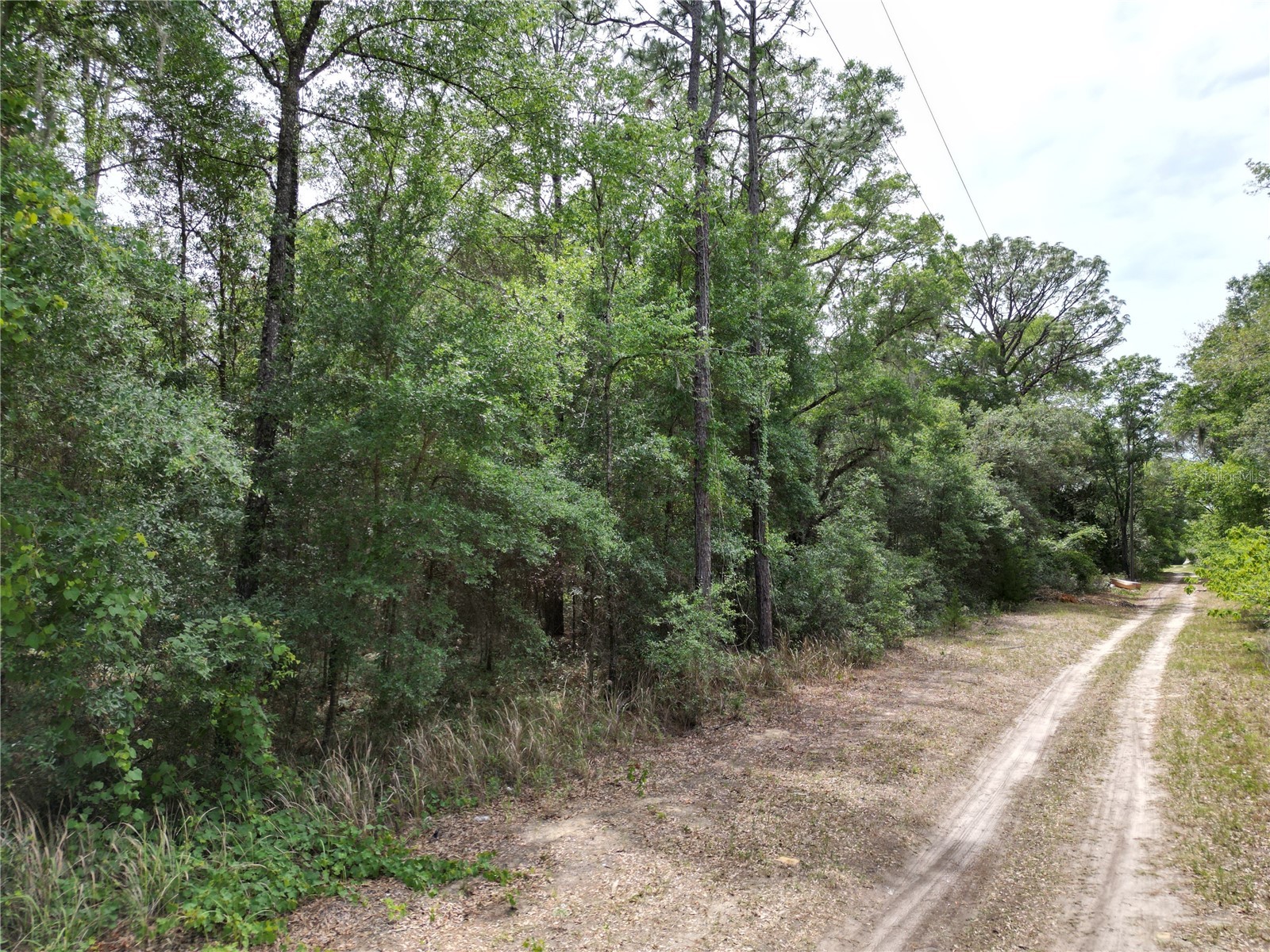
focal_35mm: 24
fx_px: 881
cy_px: 476
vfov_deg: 56.8
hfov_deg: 71.6
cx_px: 635
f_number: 1.7
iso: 100
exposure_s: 1/2000
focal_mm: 6.72
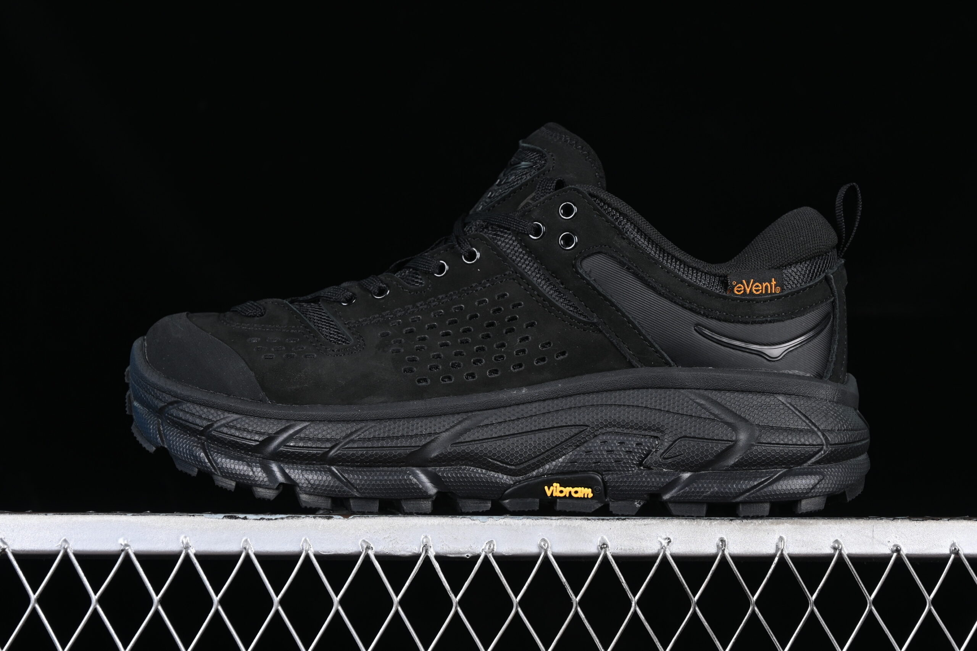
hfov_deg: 27.0
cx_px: 488
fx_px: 2035
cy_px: 326
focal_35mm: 75
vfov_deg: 18.2
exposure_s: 1/60
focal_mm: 50
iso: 160
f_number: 6.3
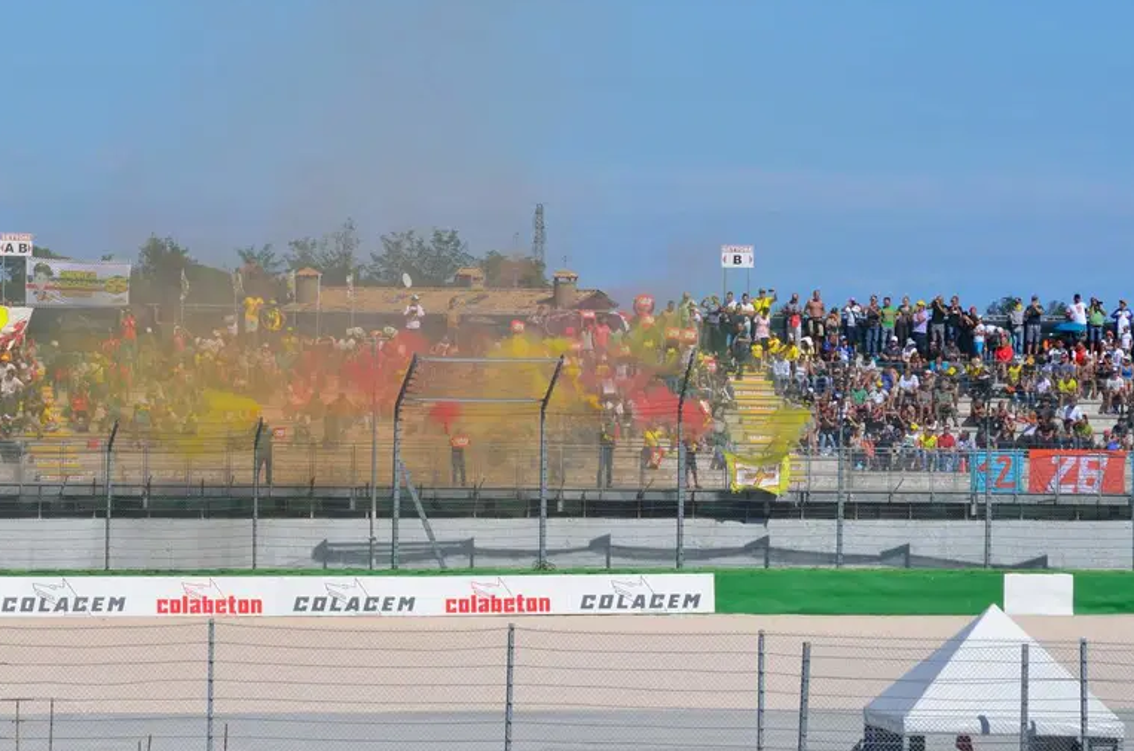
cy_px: 407
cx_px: 287
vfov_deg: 5.8
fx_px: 7417
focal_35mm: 236
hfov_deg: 8.7
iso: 320
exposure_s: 1/2000
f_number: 8
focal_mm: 100
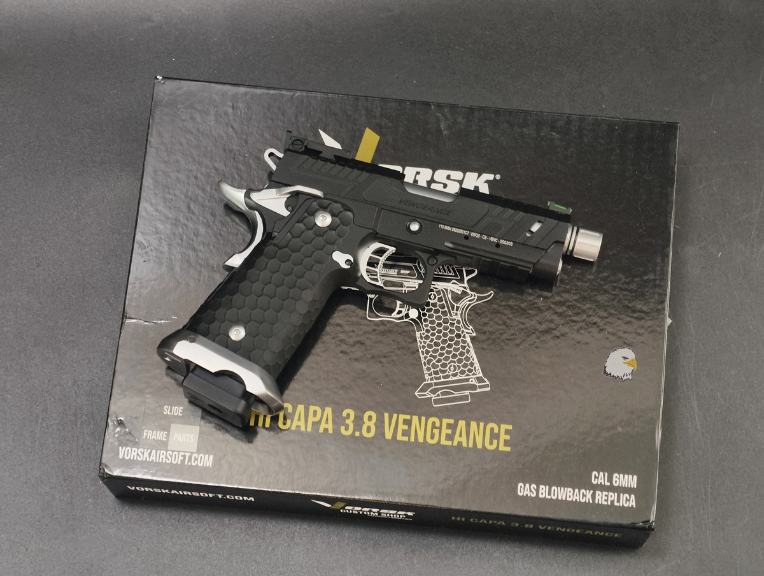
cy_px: 288
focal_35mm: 85
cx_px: 382
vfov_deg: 17.4
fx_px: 1879
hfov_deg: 23.0
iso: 811
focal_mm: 22.48
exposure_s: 1/24
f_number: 2.67
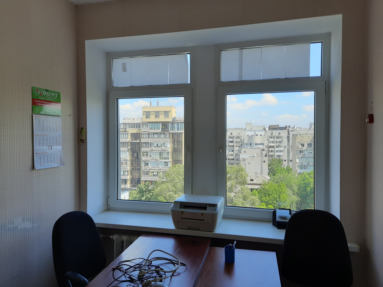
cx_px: 192
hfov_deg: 69.4
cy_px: 144
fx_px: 277
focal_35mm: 25
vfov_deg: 54.9
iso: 100
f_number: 2
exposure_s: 1/207
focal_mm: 4.6
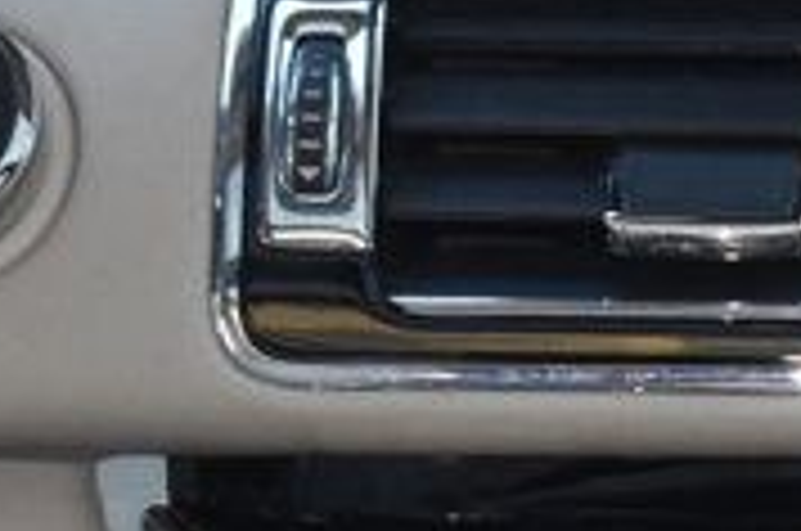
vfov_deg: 5.5
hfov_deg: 8.1
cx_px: 1008
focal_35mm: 251
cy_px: 284
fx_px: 5572
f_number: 5.6
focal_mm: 29
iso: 800
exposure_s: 1/125
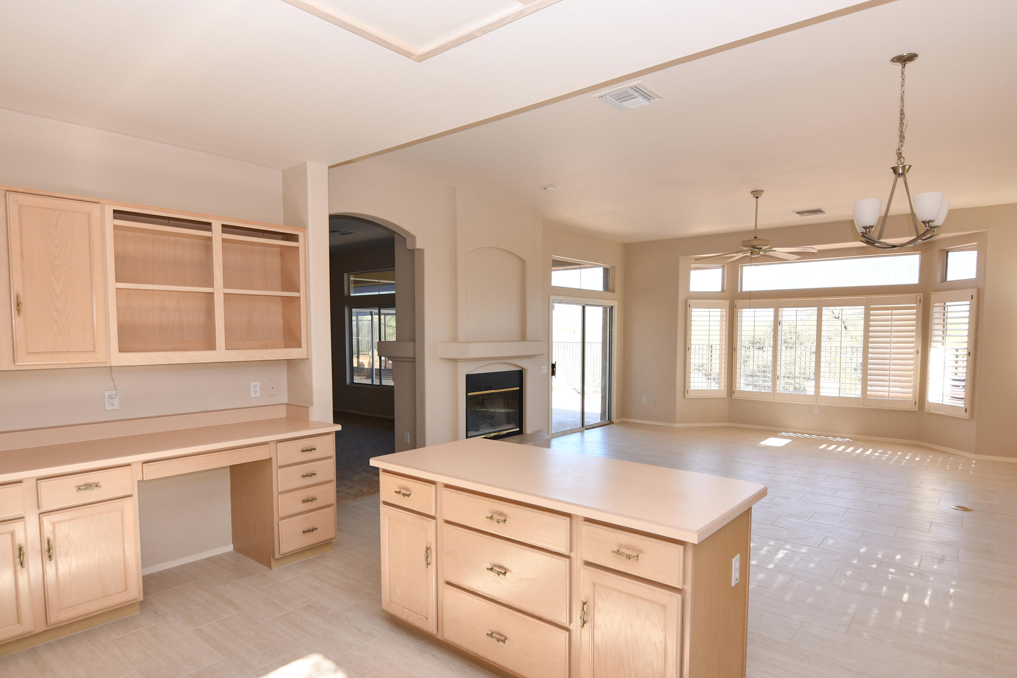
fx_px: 537
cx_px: 523
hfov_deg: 86.9
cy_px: 368
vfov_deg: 64.4
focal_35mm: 19
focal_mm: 11
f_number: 5
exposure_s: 1/100
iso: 200
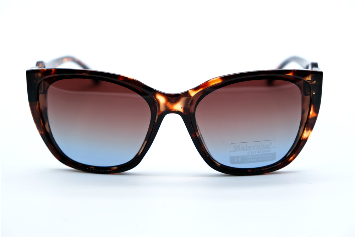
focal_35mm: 73
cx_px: 178
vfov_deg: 18.7
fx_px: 720
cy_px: 118
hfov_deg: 27.7
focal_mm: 48.4
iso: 320
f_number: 5.6
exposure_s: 1/300
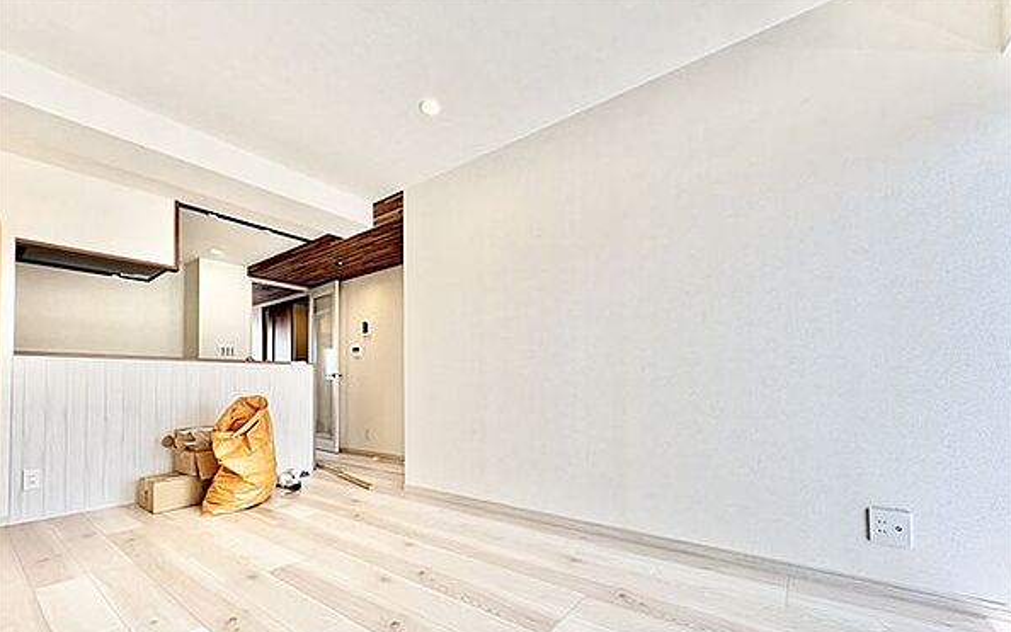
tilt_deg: +2.1
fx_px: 413
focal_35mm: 15
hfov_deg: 101.5
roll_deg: +1.6
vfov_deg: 74.1
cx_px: 507
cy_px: 375
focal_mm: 2.22
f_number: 2.2
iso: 40
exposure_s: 1/203
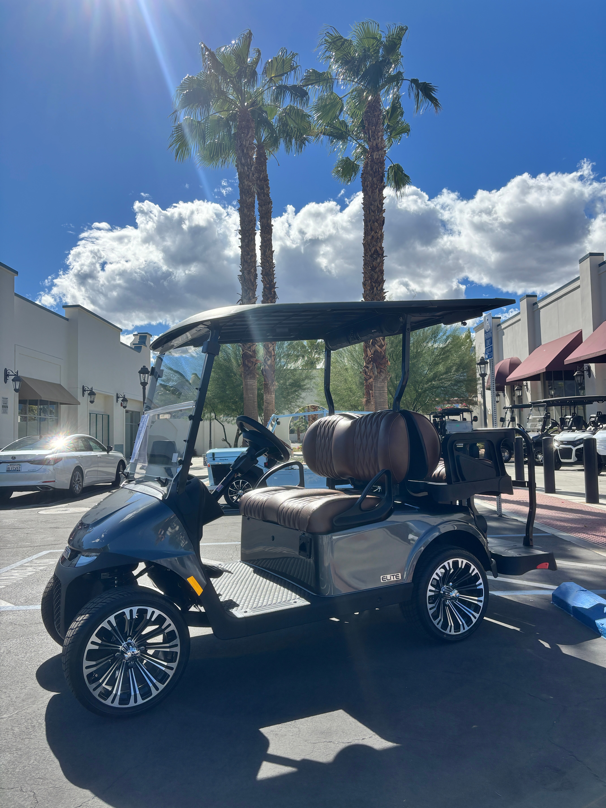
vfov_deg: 67.3
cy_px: 404
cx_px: 303
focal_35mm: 26
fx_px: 607
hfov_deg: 53.1
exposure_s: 1/4854
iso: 50
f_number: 1.6
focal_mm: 5.96
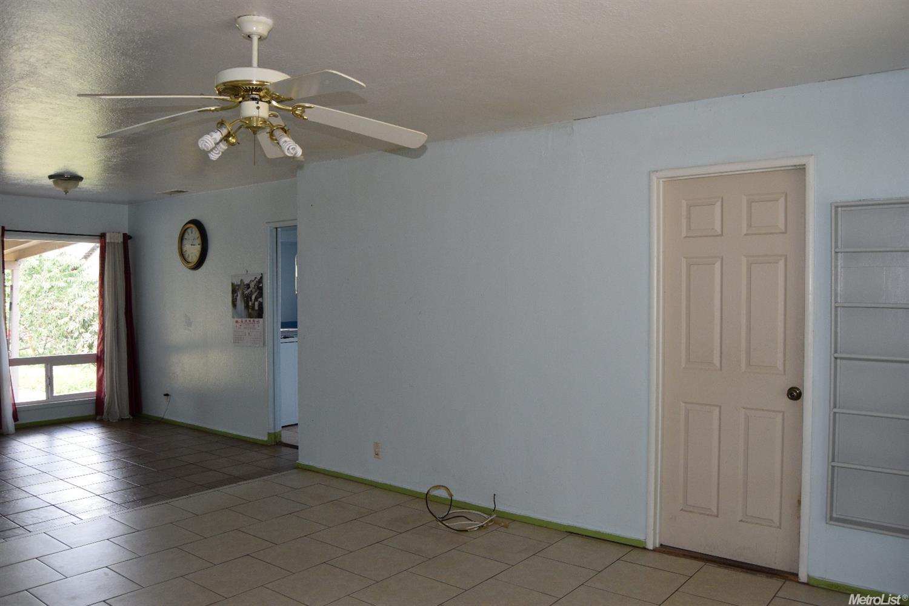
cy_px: 303
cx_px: 454
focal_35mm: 27
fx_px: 682
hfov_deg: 67.4
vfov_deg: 47.9
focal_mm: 18
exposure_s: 1/100
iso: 800
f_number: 5
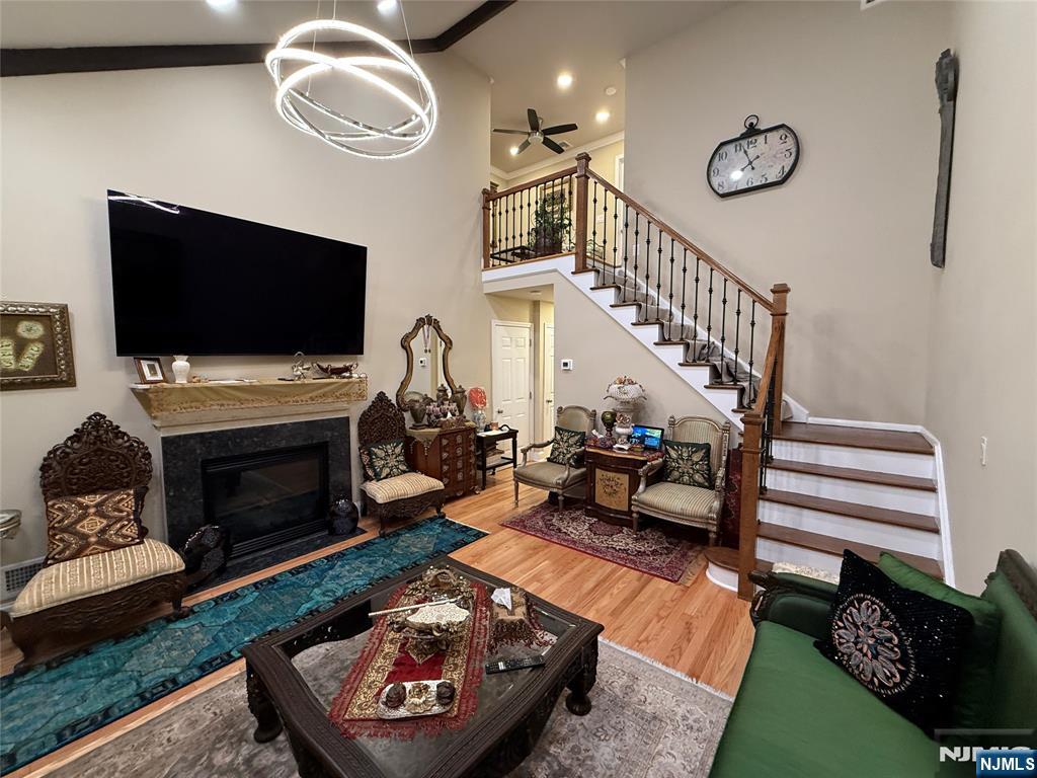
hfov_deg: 102.1
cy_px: 389
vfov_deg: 85.7
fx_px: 419
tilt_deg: -3.8
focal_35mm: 14
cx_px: 518
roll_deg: -0.6
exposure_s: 1/63
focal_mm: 2.22
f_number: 2.2
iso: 320
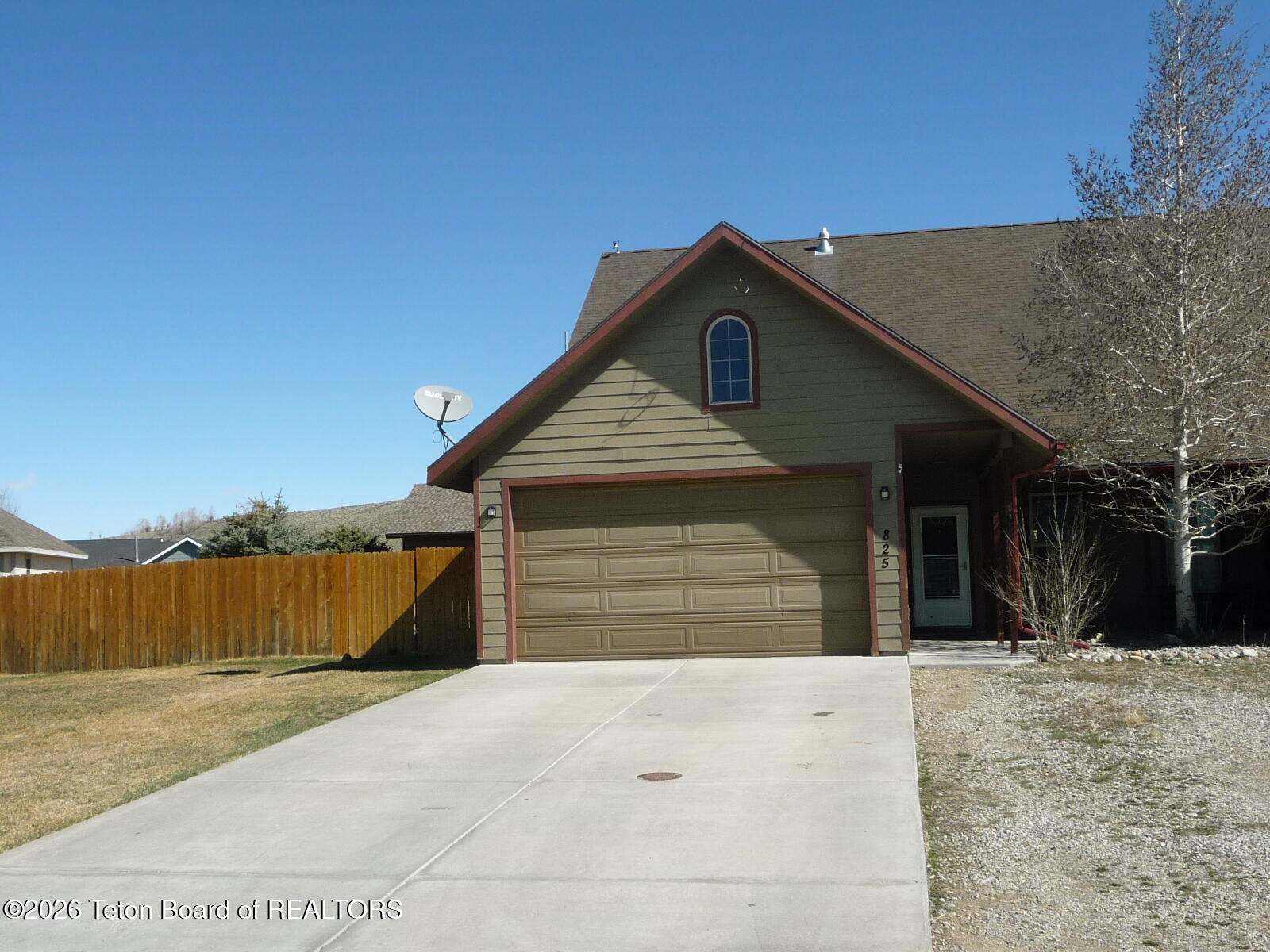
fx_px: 1394
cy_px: 476
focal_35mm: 38
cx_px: 635
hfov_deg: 49.0
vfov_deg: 37.7
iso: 100
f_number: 8
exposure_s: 1/250
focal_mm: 4.7
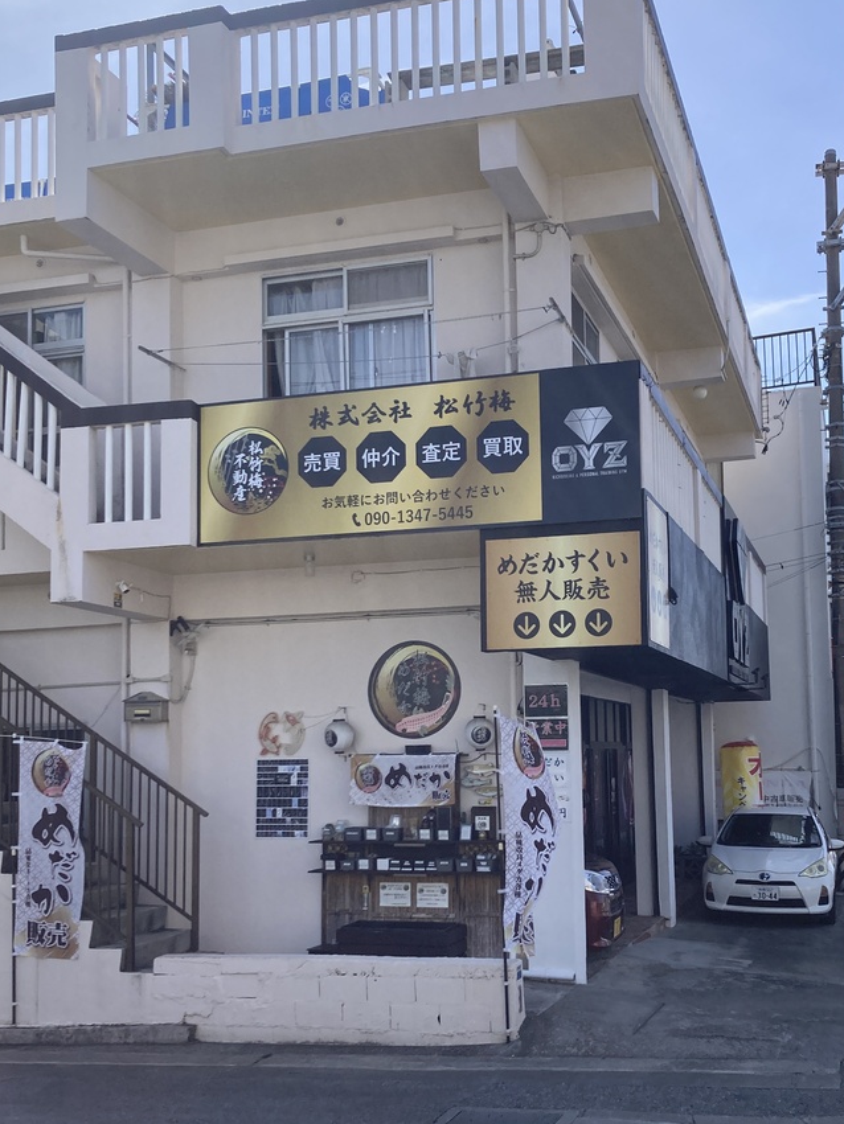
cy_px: 660
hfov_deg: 35.8
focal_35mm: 40
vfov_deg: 46.6
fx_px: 1300
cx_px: 506
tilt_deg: +5.3
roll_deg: +0.6
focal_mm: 3.99
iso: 20
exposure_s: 1/2288
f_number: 1.8
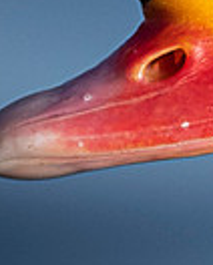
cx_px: 118
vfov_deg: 0.4
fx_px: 36353
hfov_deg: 0.3
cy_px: -239
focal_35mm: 4624
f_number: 4
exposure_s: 1/6400
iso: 400
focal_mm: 500
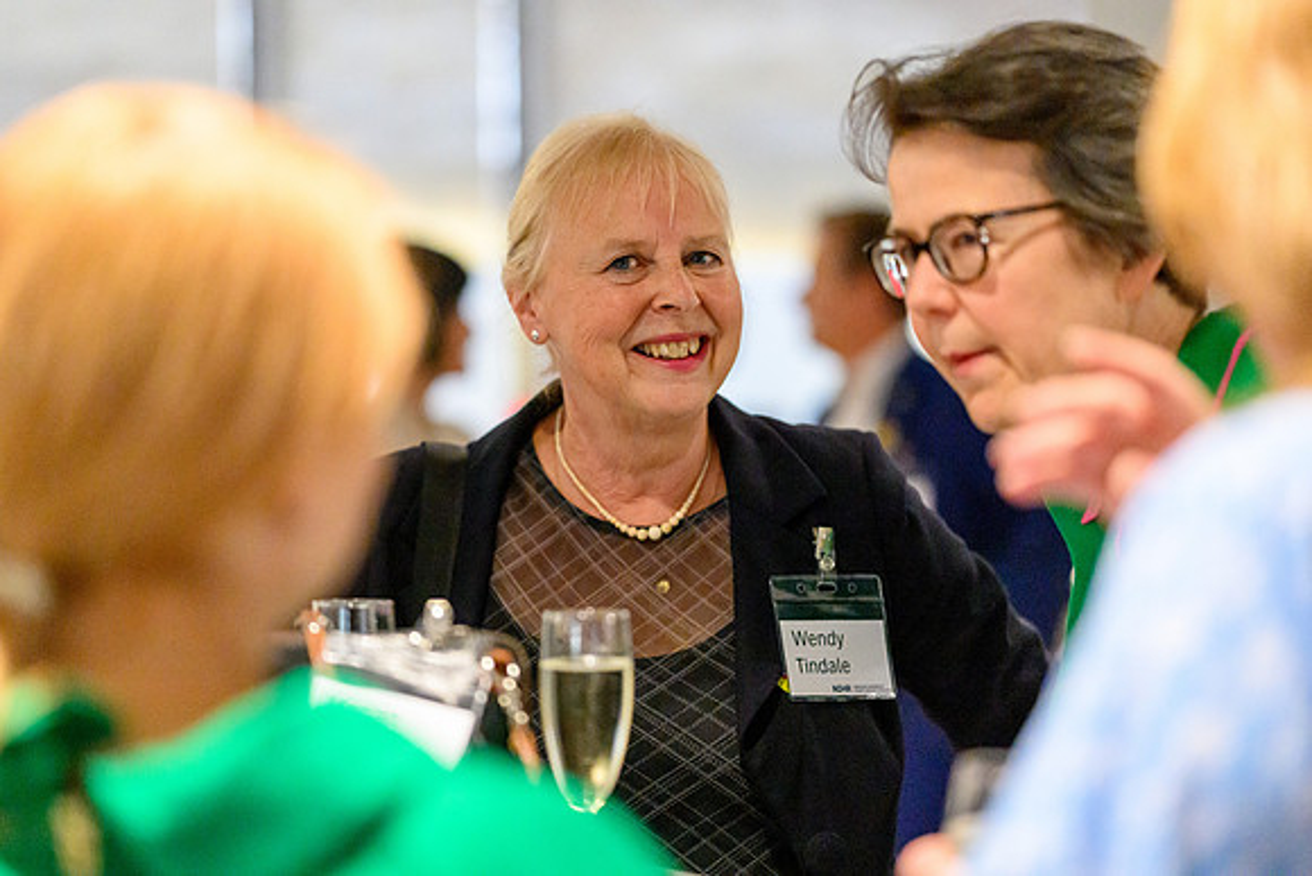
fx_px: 3117
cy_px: 438
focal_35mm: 86
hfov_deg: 23.8
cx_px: 656
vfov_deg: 16.0
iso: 18000
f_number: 1.8
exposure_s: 1/2500
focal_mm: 85
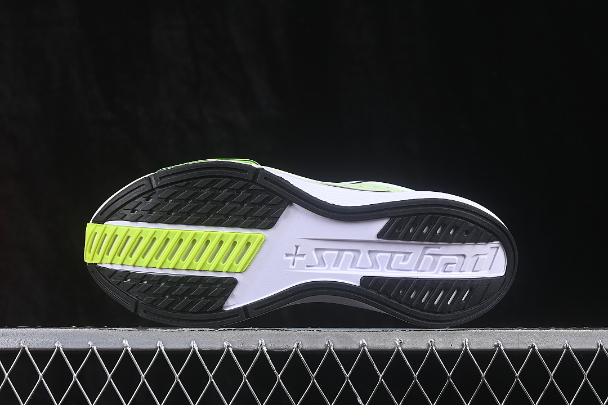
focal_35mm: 75
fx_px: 1267
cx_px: 304
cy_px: 202
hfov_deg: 27.0
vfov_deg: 18.2
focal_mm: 50
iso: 160
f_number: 7.1
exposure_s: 1/60
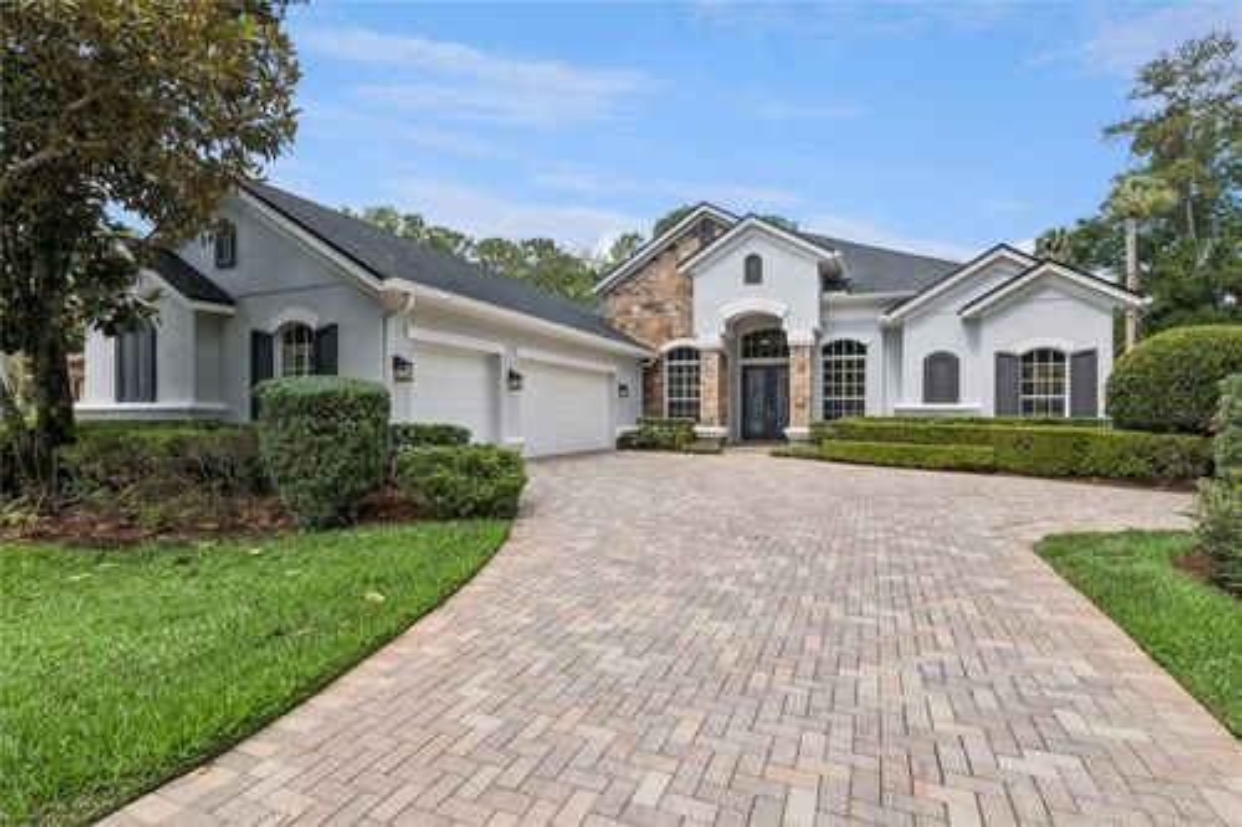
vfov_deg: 73.7
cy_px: 414
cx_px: 621
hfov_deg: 96.8
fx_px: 552
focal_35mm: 16
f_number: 20
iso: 100
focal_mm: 16
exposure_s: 1/30
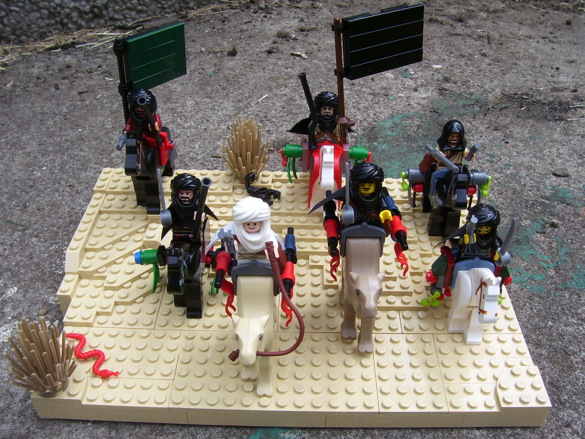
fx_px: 575
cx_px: 292
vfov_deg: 41.8
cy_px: 220
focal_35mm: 34
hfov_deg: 54.0
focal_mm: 5.6
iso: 80
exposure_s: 1/250
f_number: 4.8
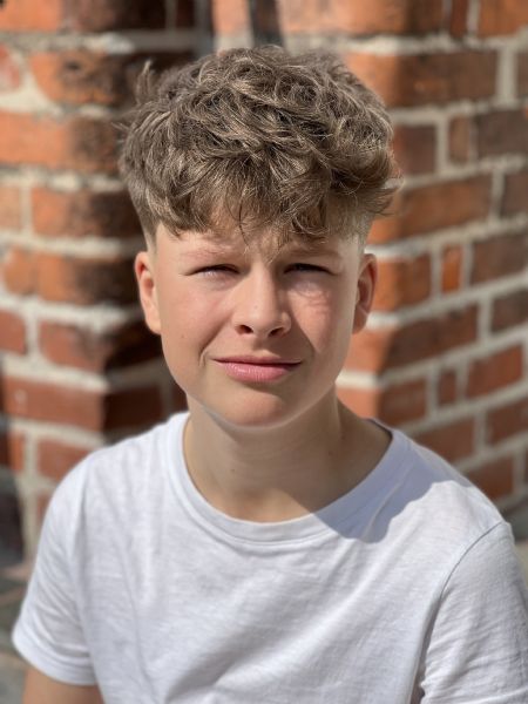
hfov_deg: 19.1
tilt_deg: -11.5
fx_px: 1566
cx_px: 264
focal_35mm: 77
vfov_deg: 25.3
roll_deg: -1.0
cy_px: 352
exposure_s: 1/896
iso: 32
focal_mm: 9
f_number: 2.8
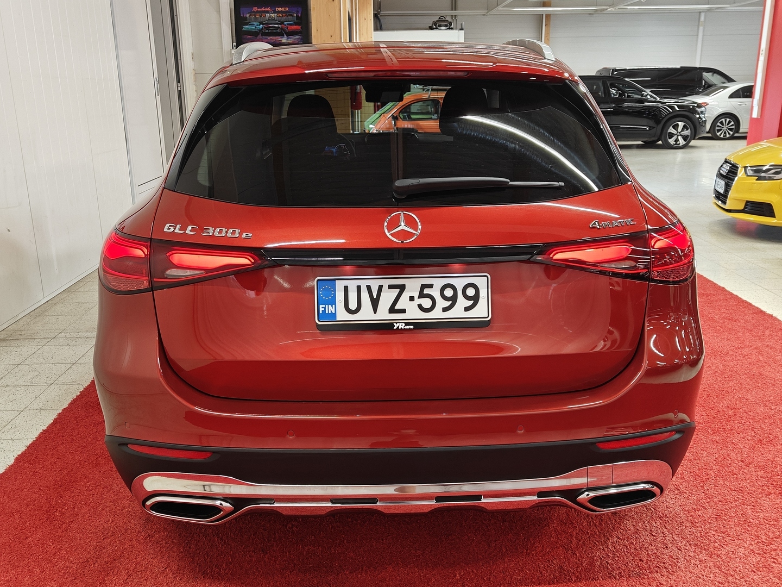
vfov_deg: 44.2
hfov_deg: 56.8
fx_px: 723
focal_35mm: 32
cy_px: 294
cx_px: 391
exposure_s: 1/50
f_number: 1.8
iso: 64
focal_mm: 5.59
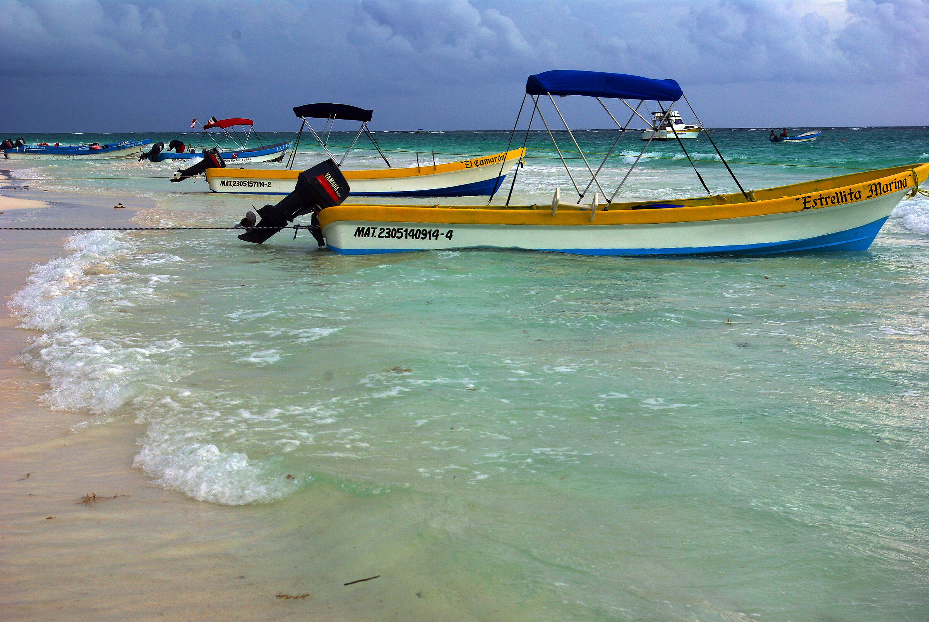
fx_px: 1744
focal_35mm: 68
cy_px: 311
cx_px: 464
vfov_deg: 20.2
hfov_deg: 29.8
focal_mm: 45
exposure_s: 1/350
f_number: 9.5
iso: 100
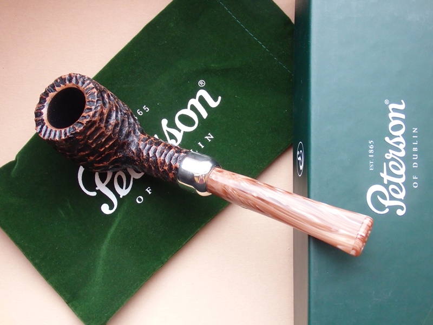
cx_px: 216
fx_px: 613
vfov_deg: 29.7
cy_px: 162
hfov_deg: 38.9
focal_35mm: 49
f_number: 4
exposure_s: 1/25
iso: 1000
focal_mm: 8.9
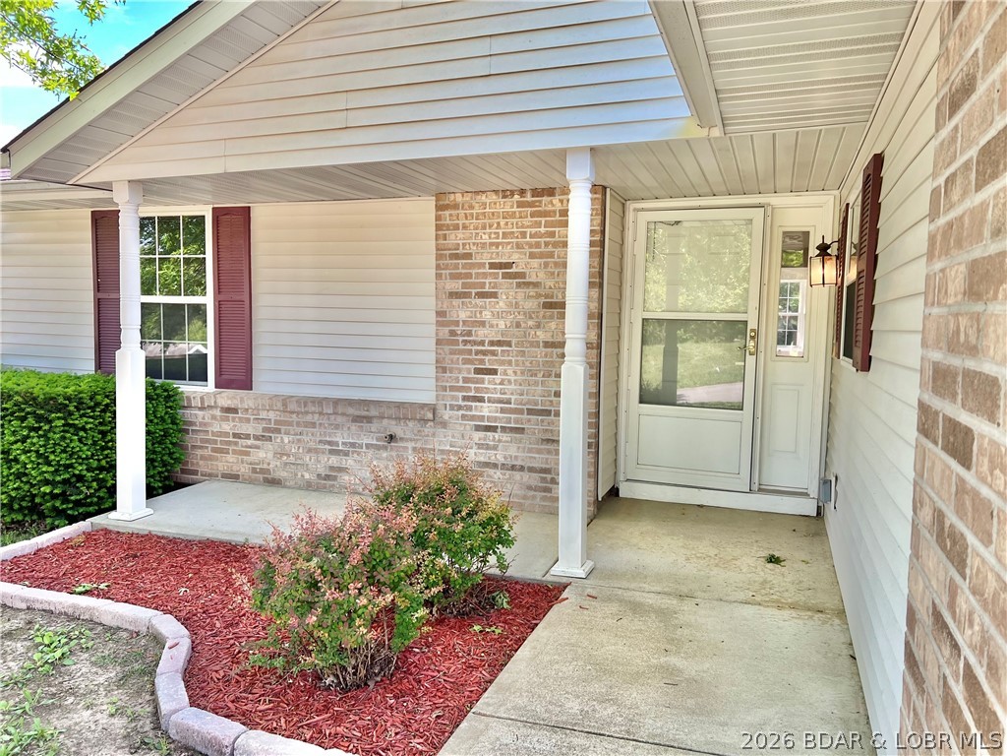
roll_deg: -0.8
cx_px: 504
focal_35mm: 26
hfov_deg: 67.3
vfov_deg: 53.1
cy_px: 378
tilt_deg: -5.4
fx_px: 756
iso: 50
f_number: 1.5
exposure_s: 1/374
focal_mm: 5.7
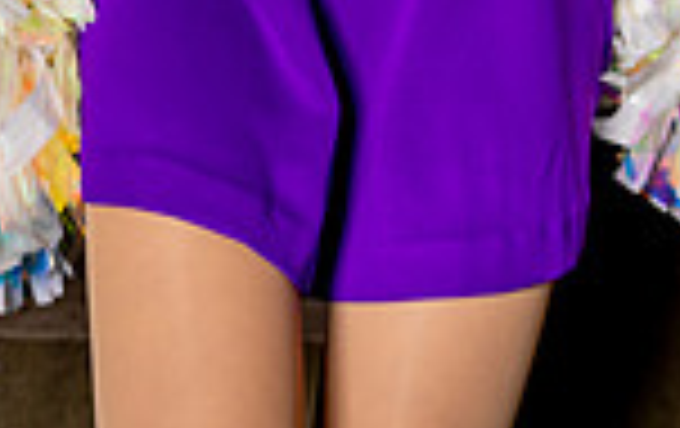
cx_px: 306
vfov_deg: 11.6
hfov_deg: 22.0
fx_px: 1745
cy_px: -577
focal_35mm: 94
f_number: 5.6
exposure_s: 1/125
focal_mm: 31
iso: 125
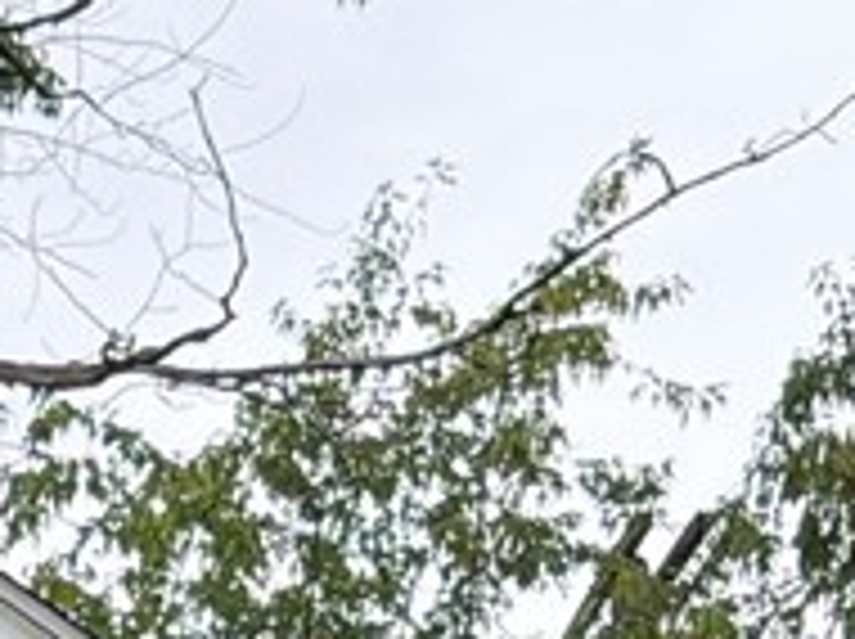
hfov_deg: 7.3
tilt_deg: +7.9
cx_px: -1076
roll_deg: -1.4
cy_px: 1584
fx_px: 6389
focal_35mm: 259
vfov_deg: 5.5
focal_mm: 6.76
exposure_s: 1/1041
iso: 80
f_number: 1.78
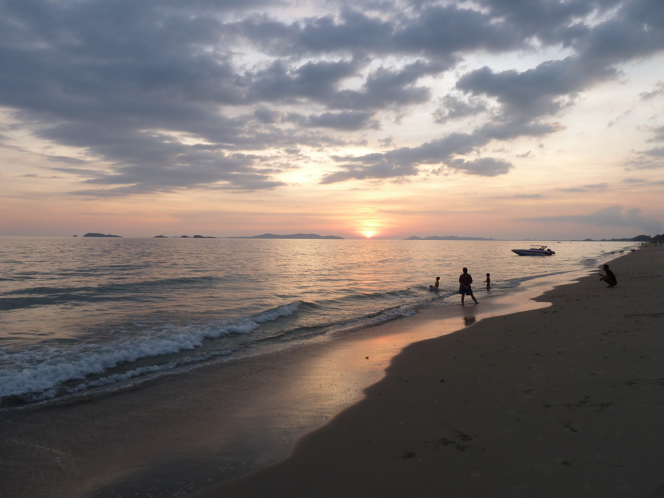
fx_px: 480
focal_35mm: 25
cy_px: 249
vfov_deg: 54.9
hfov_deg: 69.4
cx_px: 332
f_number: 3.3
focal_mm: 4.1
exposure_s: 1/60
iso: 80
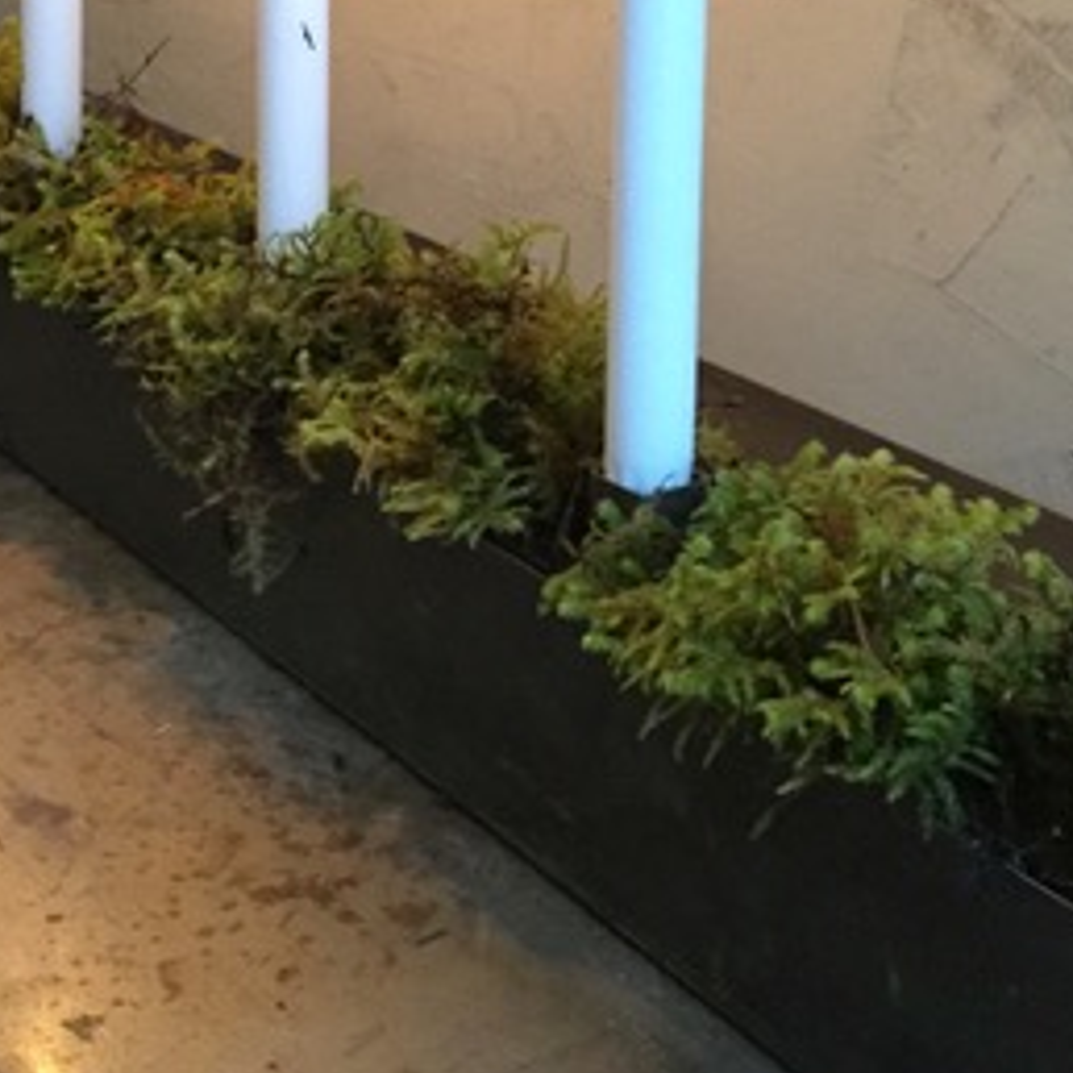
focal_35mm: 68
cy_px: 274
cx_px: 370
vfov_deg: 25.1
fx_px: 2385
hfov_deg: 25.2
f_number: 2.4
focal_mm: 3.3
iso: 500
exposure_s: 1/17
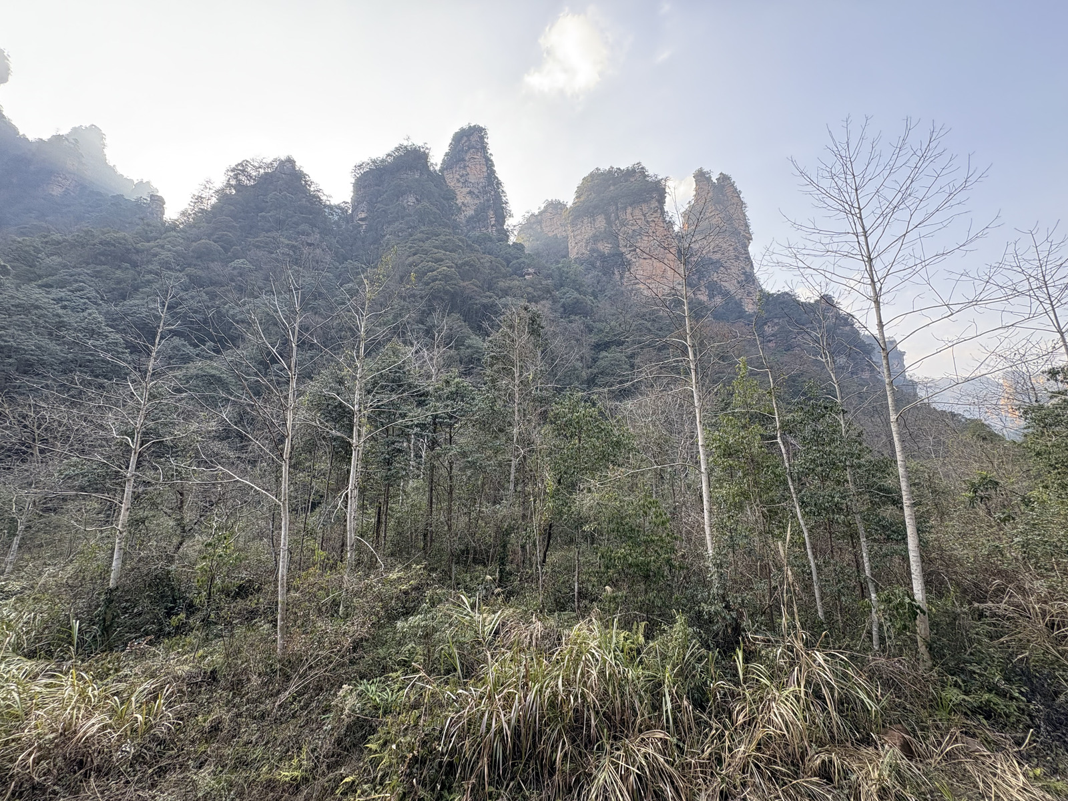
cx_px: 534
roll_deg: -0.6
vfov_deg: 85.7
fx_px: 432
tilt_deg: +12.9
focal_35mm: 14
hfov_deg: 102.1
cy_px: 400
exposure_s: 1/136
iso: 80
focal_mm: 2.22
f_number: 2.2
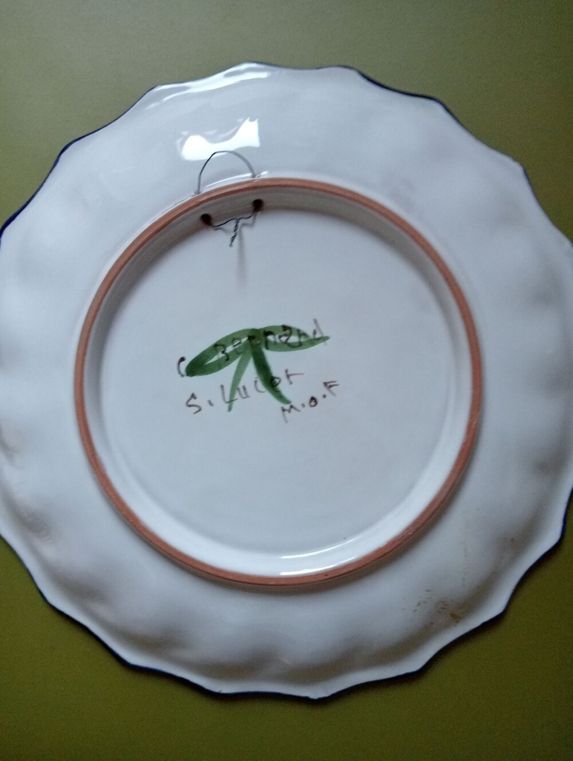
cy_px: 380
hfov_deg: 49.9
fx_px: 616
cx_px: 286
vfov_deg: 63.4
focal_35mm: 28
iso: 1872
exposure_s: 1/25
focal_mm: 4.04
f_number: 1.8
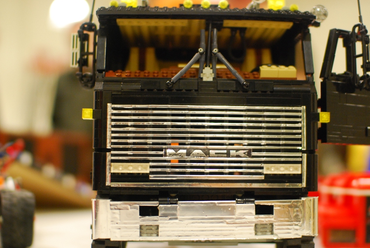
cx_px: 206
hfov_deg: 36.2
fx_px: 566
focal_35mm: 55
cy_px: 148
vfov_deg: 24.7
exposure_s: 1/60
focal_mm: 30
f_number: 1.4
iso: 500
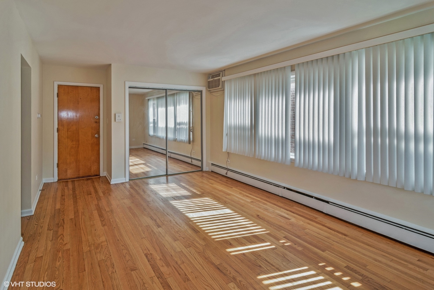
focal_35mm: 18
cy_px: 145
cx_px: 217
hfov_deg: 90.0
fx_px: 217
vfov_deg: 67.4
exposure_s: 1/15
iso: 200
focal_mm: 12
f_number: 8
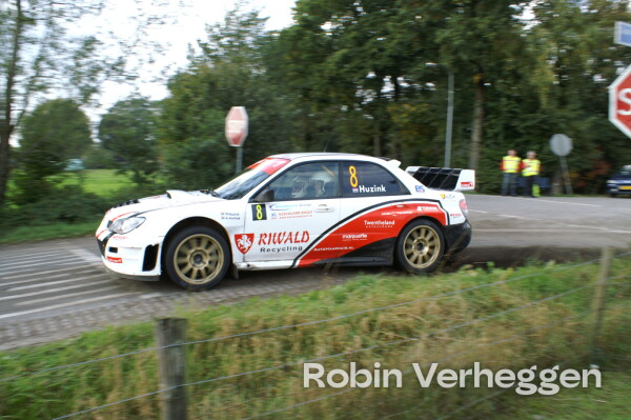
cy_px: 210
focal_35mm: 30
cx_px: 316
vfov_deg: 43.5
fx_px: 525
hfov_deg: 62.0
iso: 400
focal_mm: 20
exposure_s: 1/160
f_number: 10
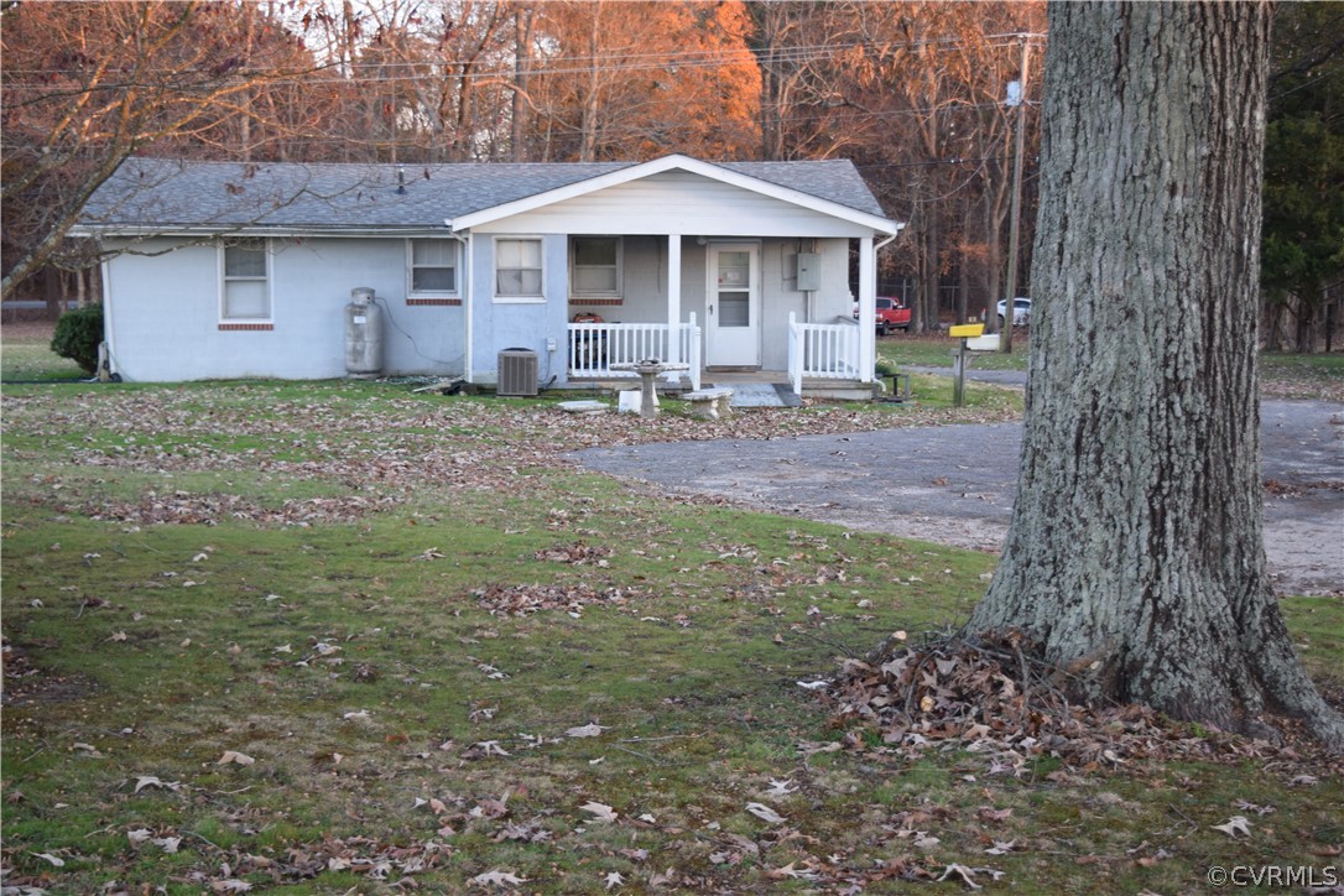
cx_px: 672
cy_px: 448
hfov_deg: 38.9
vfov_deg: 26.5
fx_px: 1904
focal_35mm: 51
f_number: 4.5
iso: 450
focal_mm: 34
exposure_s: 1/60
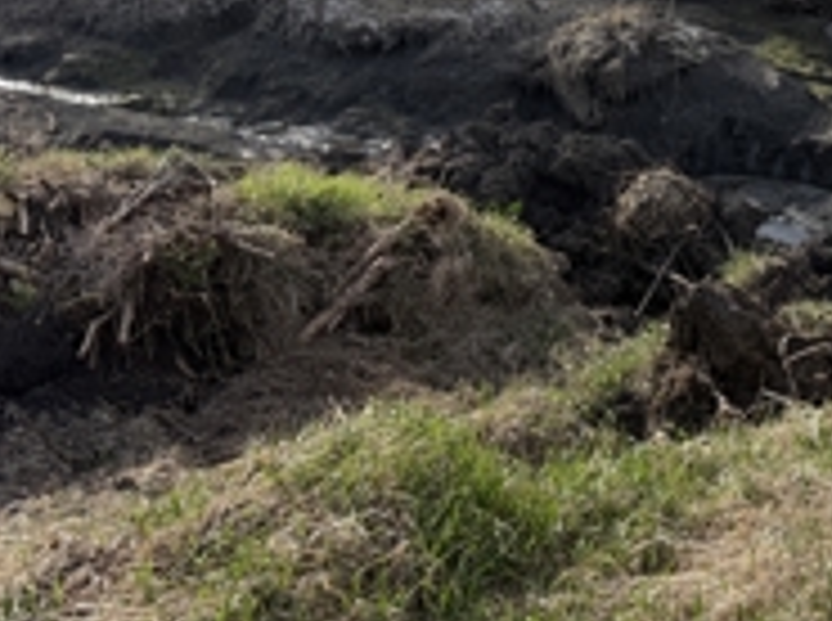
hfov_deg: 36.3
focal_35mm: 52
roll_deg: -0.6
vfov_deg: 26.3
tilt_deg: -7.2
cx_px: 585
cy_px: -14
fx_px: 1247
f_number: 1.78
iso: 80
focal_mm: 6.76
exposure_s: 1/5714
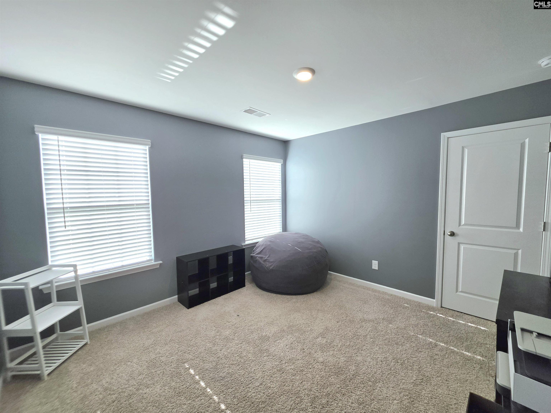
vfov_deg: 89.9
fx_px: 207
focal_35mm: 13
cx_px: 276
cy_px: 206
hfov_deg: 106.2
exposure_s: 1/120
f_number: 1.9
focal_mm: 2.2
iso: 32
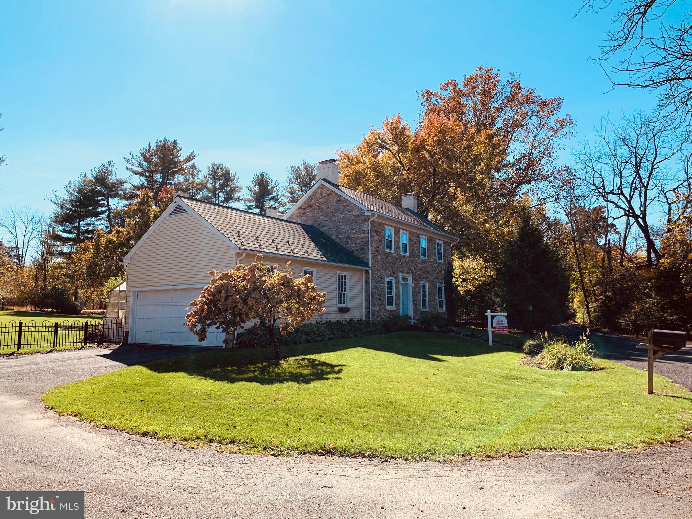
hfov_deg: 67.3
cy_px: 260
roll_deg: +0.5
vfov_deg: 53.1
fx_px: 520
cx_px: 346
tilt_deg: +6.2
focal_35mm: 26
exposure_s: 1/1585
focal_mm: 4.25
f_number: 1.8
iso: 25
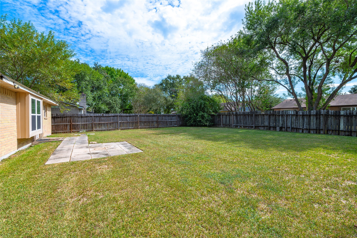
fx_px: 159
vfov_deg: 73.7
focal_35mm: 16
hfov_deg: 96.8
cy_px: 119
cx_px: 178
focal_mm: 16
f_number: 11
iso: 125
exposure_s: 1/125
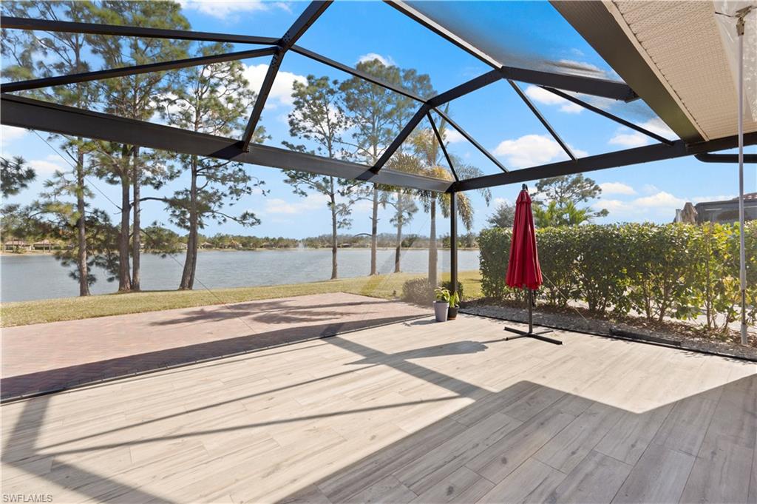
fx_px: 326
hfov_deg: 98.6
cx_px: 378
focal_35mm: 16
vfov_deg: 75.4
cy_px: 252
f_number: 9
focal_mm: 15.5
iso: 320
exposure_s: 1/20
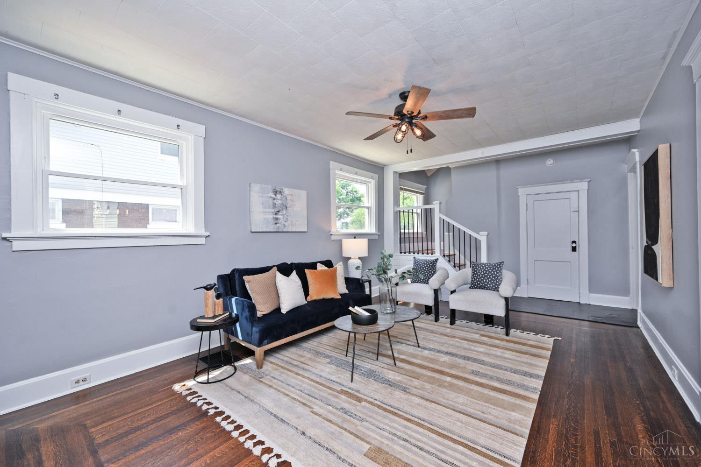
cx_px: 350
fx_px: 273
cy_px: 234
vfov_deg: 81.2
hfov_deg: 104.3
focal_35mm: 14
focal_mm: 14
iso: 200
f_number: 5.6
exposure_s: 1/125
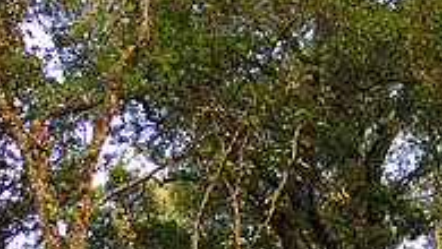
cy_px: 428
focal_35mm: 106
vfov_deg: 10.8
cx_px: 340
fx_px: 1243
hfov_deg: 20.0
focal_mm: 22
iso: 720
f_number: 3.5
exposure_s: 1/160
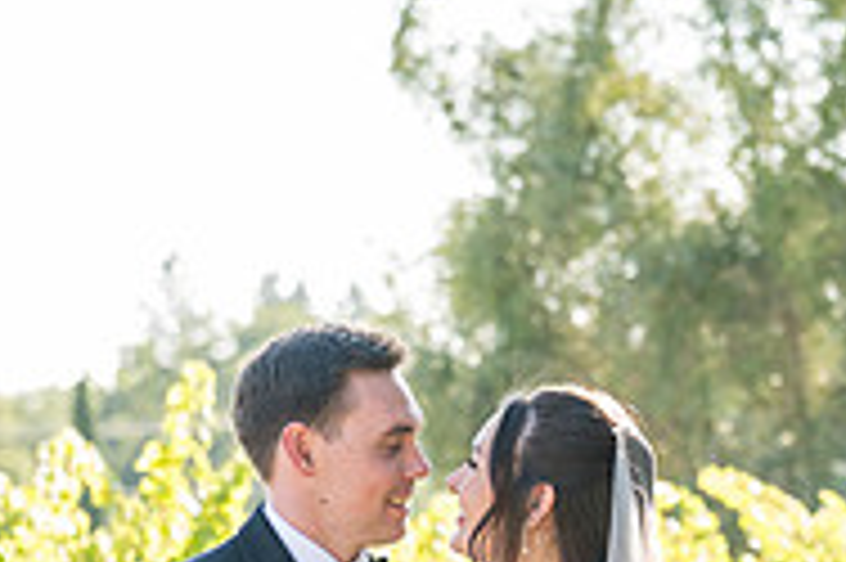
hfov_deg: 7.7
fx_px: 6316
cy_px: 519
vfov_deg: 5.1
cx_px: 540
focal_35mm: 269
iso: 400
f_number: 4
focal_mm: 87
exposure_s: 1/400
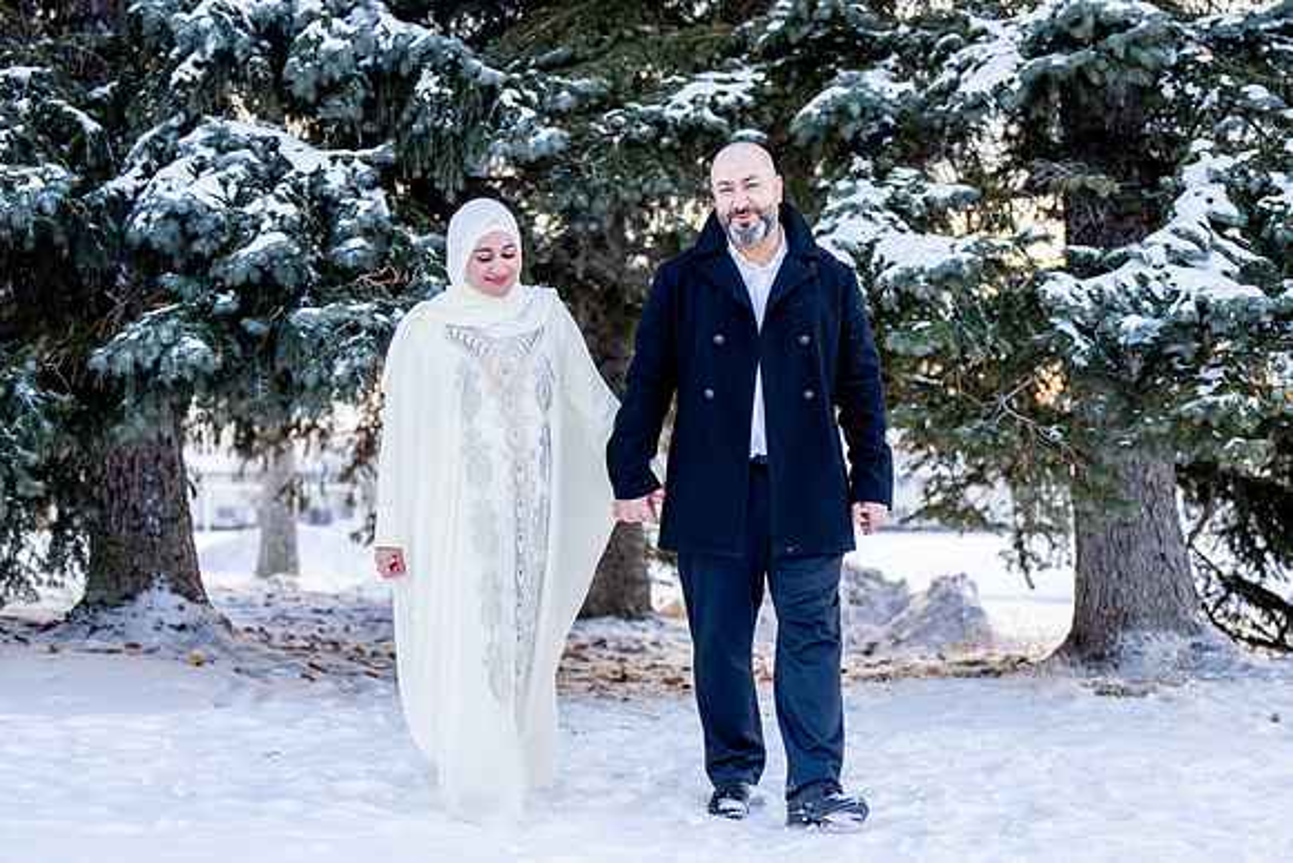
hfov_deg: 28.8
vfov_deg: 19.5
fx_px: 2515
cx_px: 646
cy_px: 432
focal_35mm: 70
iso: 100
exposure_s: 1/125
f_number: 2.8
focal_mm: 70
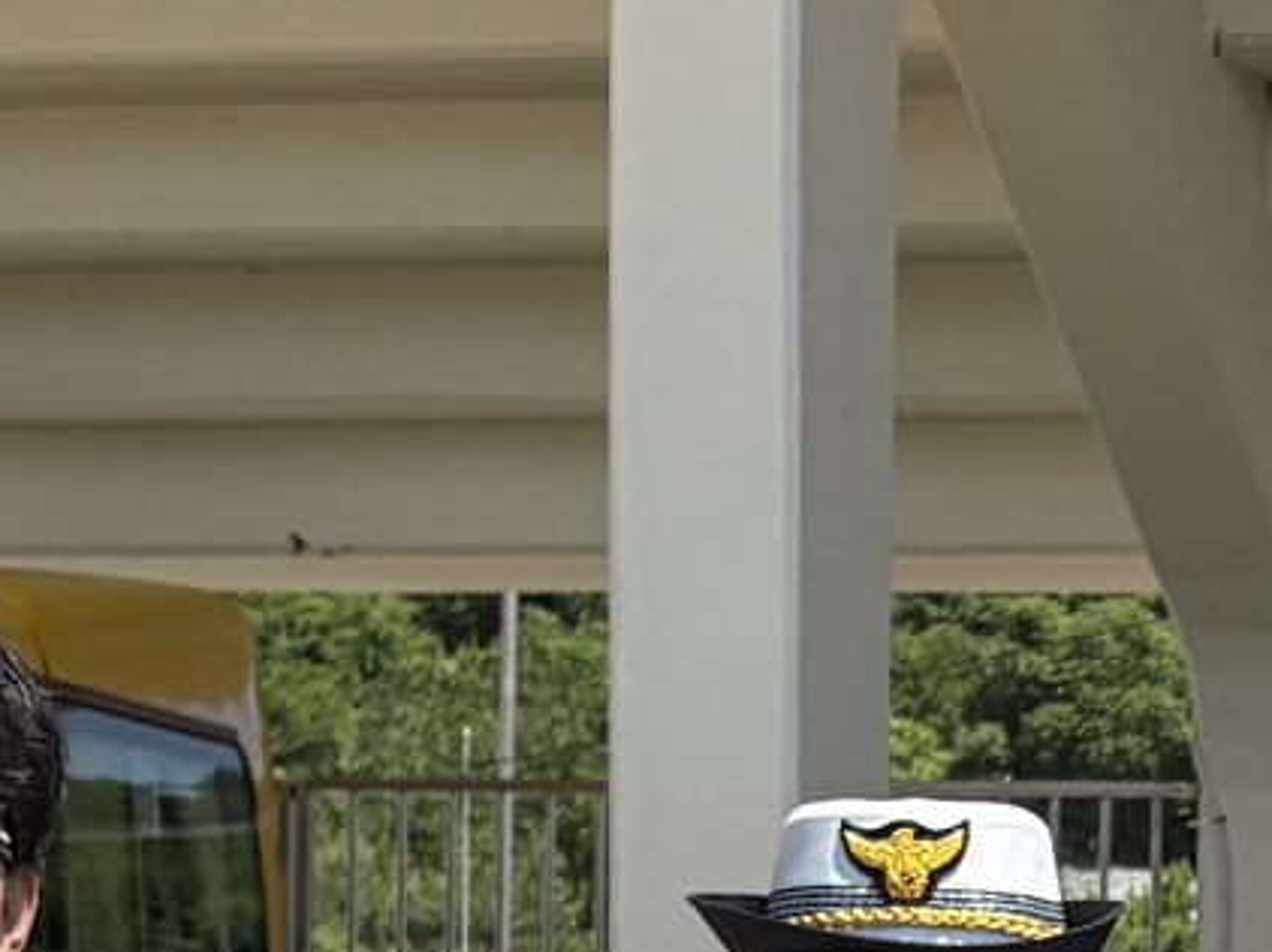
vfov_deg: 8.3
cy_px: 1404
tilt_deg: -1.6
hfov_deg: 10.9
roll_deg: -0.6
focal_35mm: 176
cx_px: 1793
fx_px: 6464
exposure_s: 1/3831
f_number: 1.6
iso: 50
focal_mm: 5.96
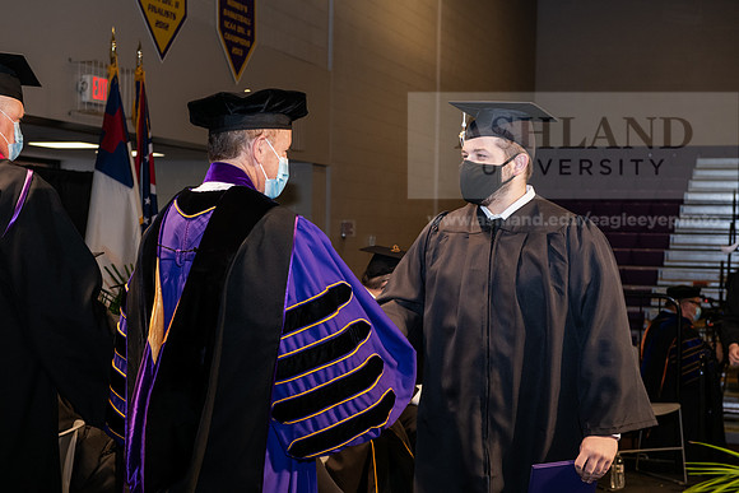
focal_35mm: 62
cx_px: 370
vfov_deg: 21.9
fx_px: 1273
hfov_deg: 32.4
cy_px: 246
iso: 1600
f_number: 6.3
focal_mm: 62
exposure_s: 1/200
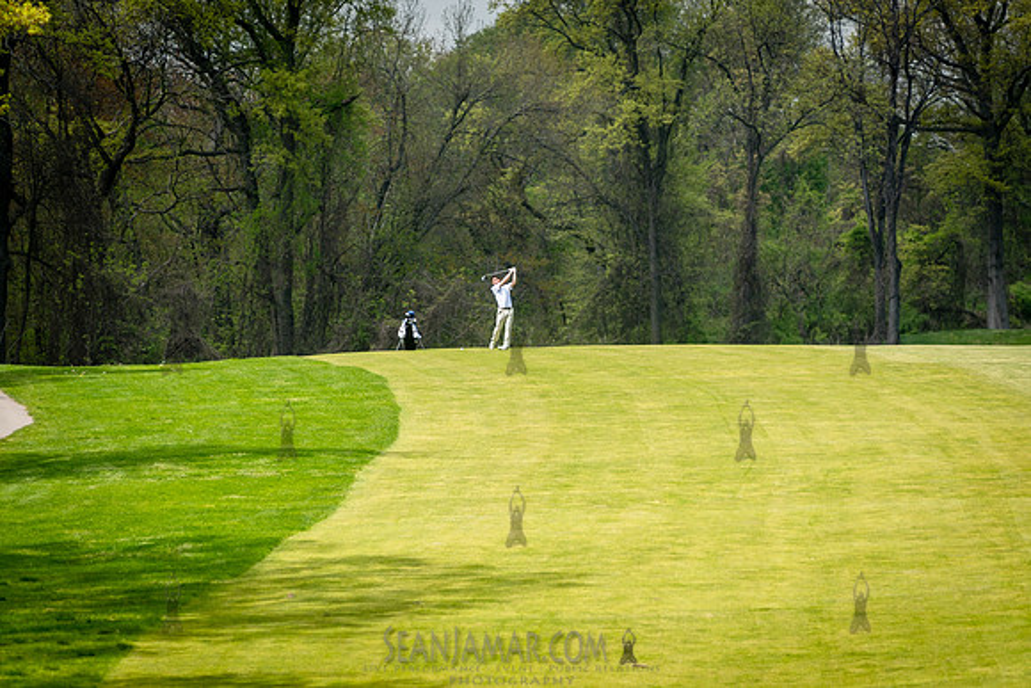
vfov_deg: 5.4
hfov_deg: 8.0
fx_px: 7356
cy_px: 344
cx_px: 521
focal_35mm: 257
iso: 100
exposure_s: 1/1250
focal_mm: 200
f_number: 3.5
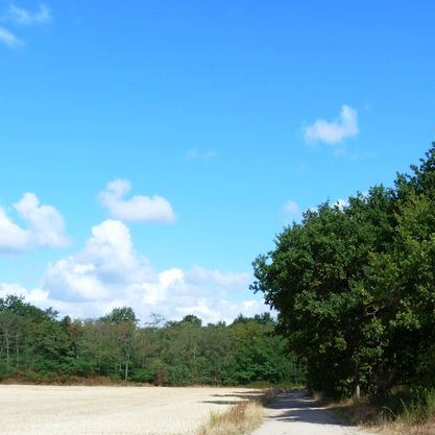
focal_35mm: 61
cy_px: 243
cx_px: 377
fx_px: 867
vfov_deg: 28.1
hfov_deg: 27.3
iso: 80
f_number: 5.6
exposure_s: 1/320
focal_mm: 6.5
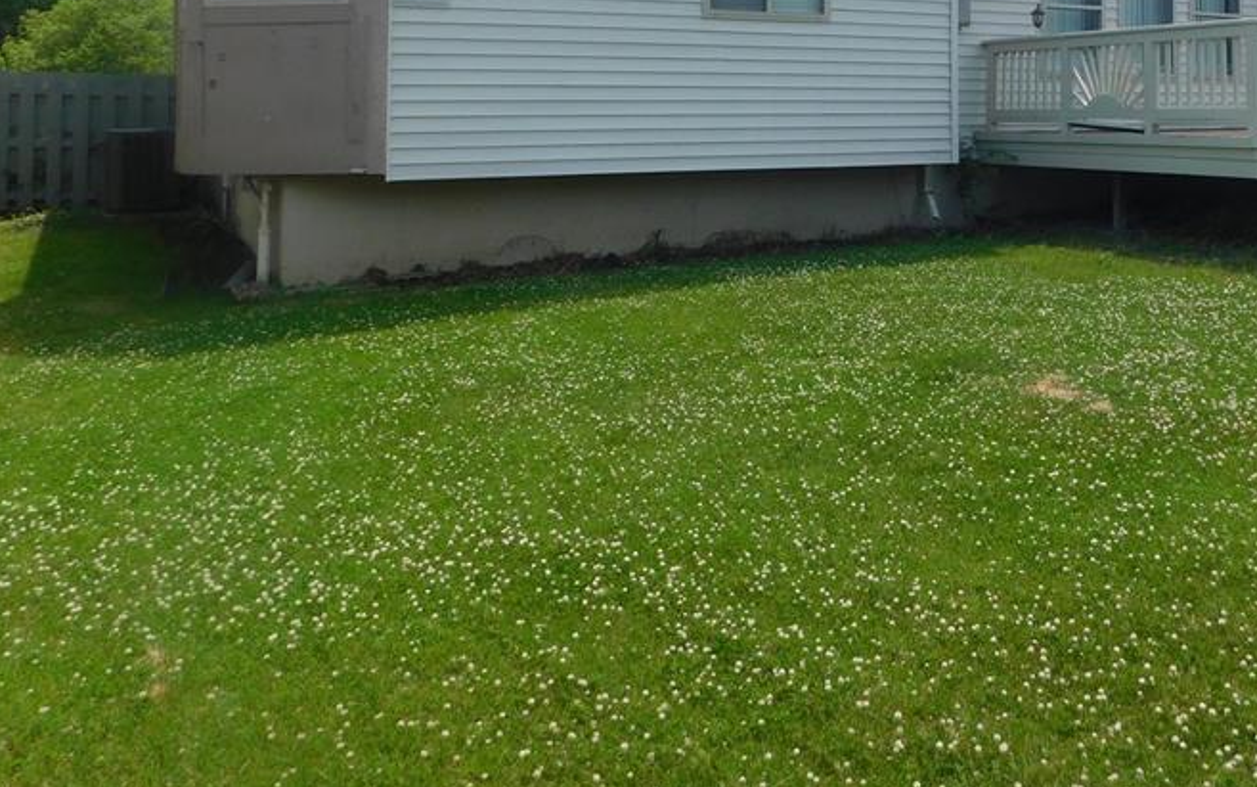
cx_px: 899
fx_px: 1302
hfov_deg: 50.0
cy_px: 61
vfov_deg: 31.8
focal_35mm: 38
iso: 125
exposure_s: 1/1250
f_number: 3
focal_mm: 4
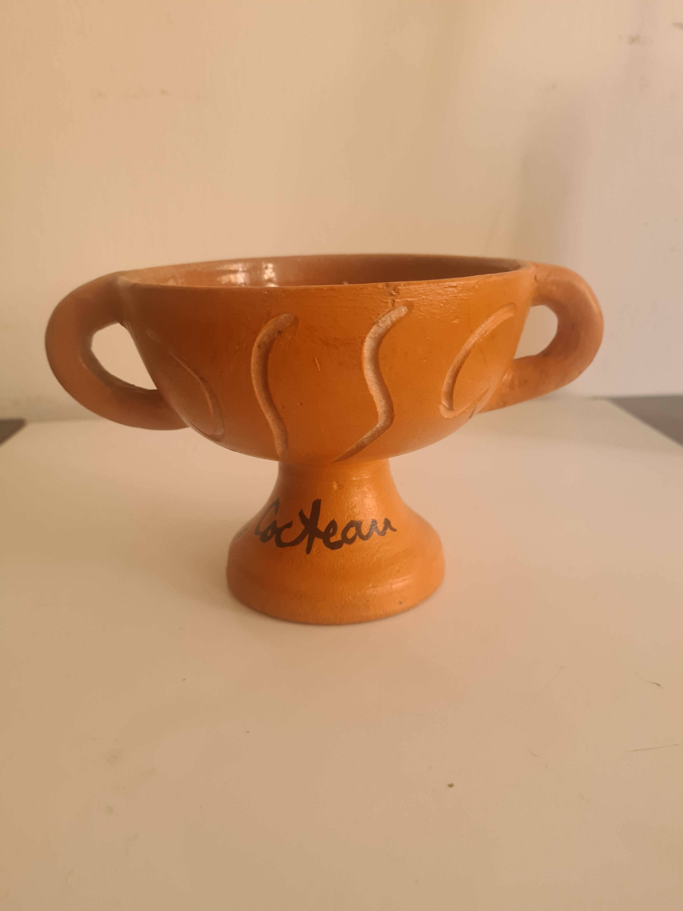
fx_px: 684
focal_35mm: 26
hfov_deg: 53.1
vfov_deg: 67.3
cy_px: 456
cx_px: 342
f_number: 1.8
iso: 200
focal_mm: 5.4
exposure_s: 1/50
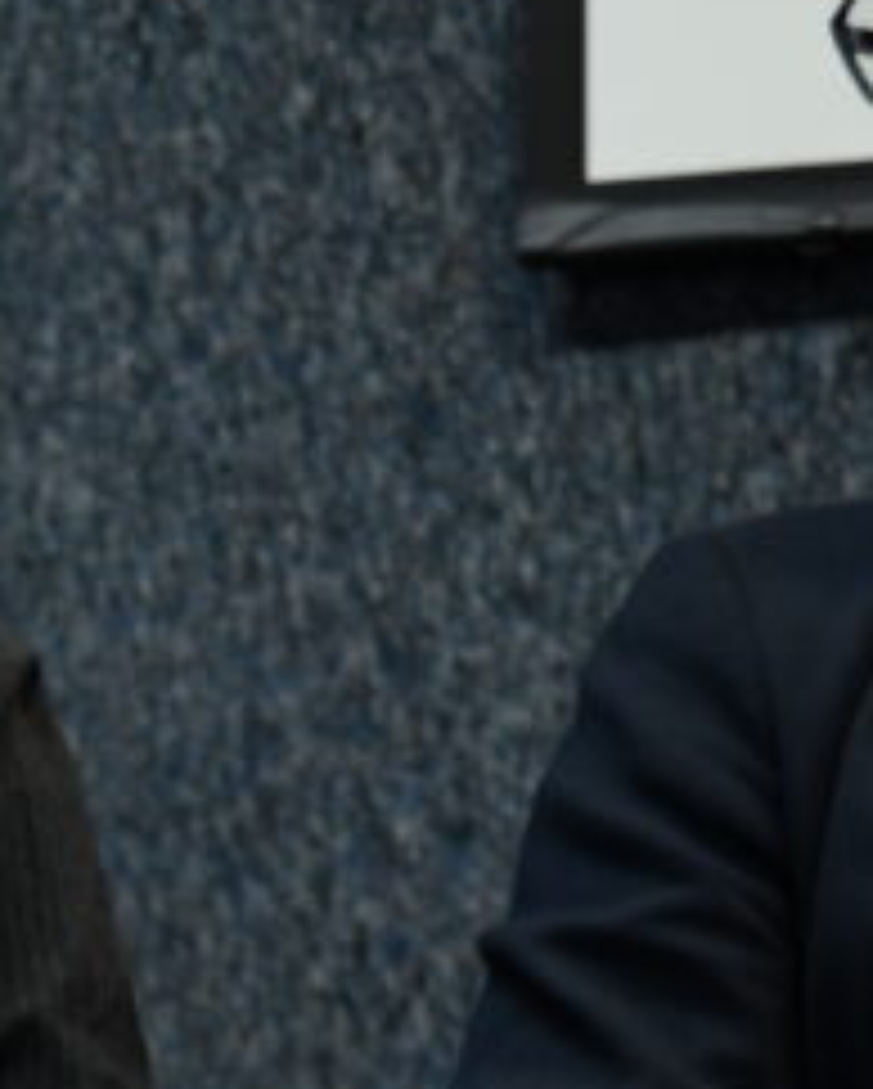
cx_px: -945
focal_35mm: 278
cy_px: 641
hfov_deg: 5.4
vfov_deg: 6.9
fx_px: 8967
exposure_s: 1/200
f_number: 2.8
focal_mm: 70
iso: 2500
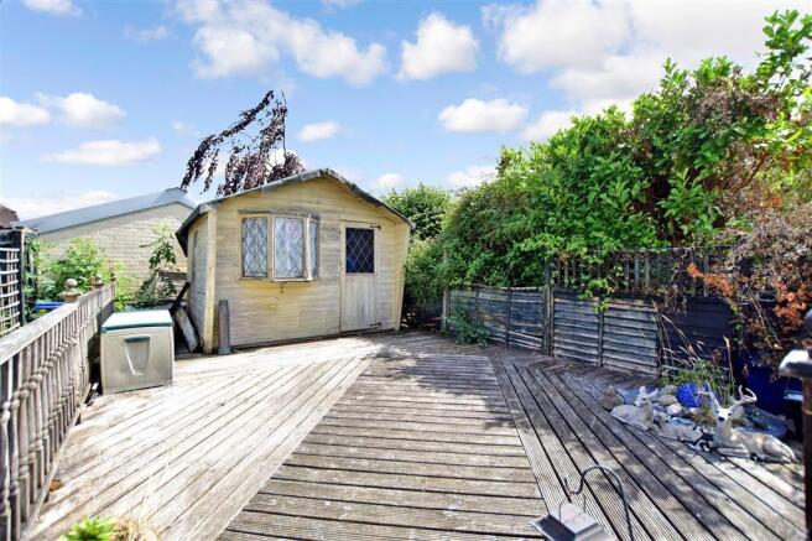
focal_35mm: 15
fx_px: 338
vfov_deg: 77.3
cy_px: 270
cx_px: 406
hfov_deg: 100.4
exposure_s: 1/2500
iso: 500
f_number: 4.5
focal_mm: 10
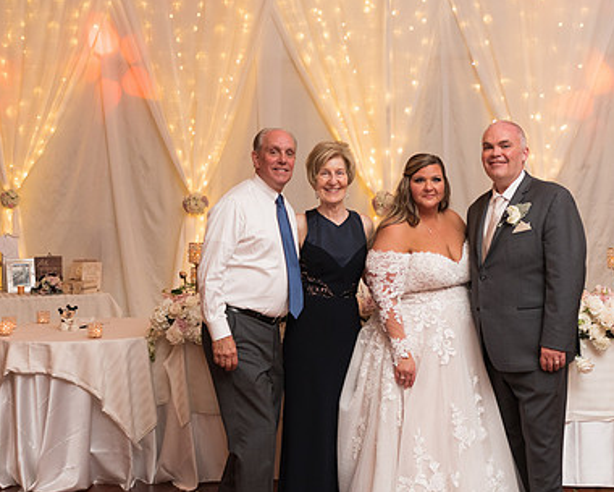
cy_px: 259
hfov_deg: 33.0
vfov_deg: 26.7
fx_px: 1036
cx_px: 306
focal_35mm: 57
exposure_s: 1/125
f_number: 2.8
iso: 640
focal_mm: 35
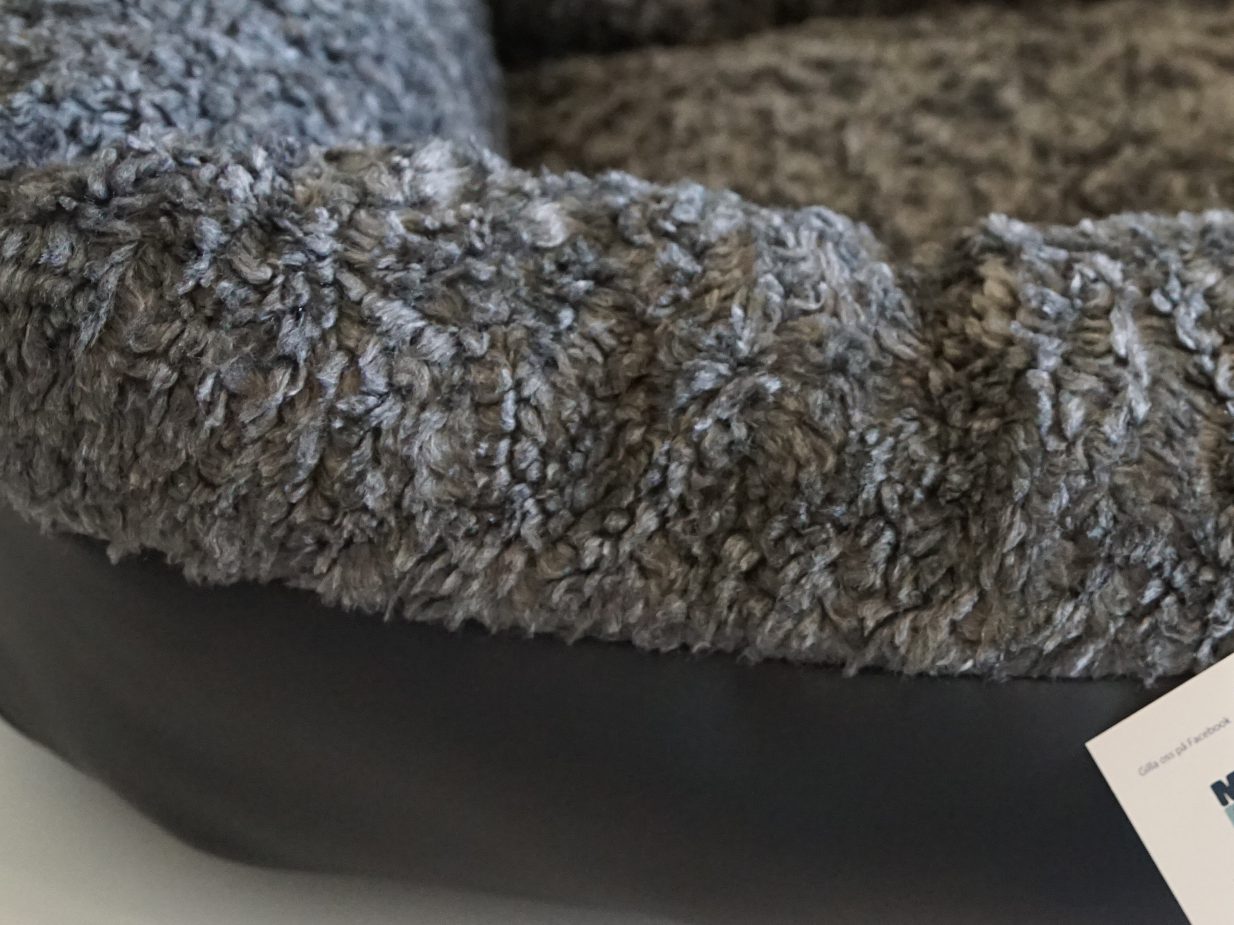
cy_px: 218
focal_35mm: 79
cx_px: 1065
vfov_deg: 18.5
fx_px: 2816
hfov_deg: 24.2
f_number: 2.8
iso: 2500
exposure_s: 1/160
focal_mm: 28
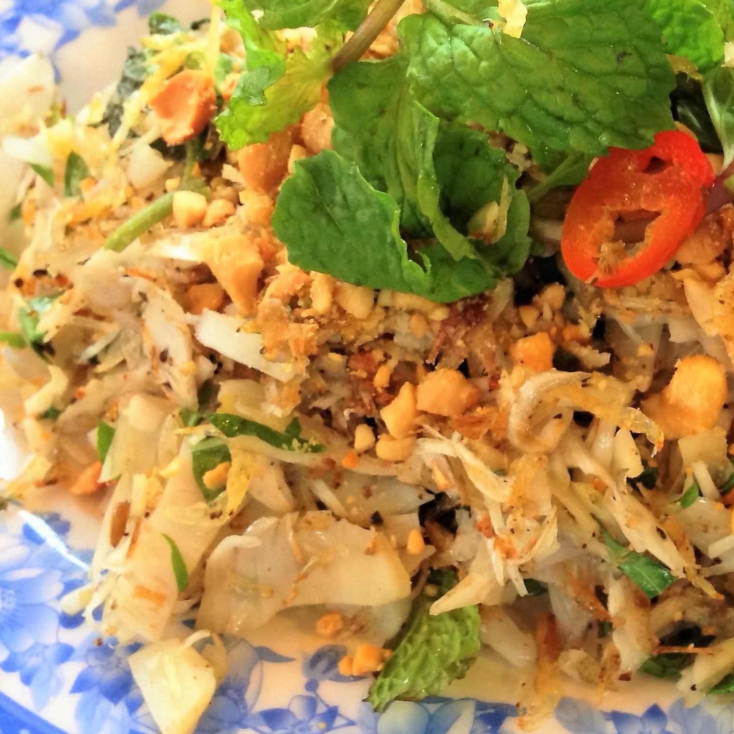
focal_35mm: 60
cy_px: 350
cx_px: 653
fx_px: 1439
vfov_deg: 28.6
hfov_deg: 27.6
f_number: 2.4
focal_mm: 4.12
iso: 160
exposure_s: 1/20
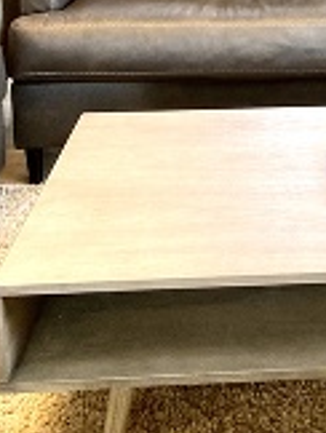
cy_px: -163
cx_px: 403
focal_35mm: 77
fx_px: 964
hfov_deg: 18.1
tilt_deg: -9.4
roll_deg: -0.2
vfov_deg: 22.1
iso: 125
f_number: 1.8
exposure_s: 1/60
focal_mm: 4.25
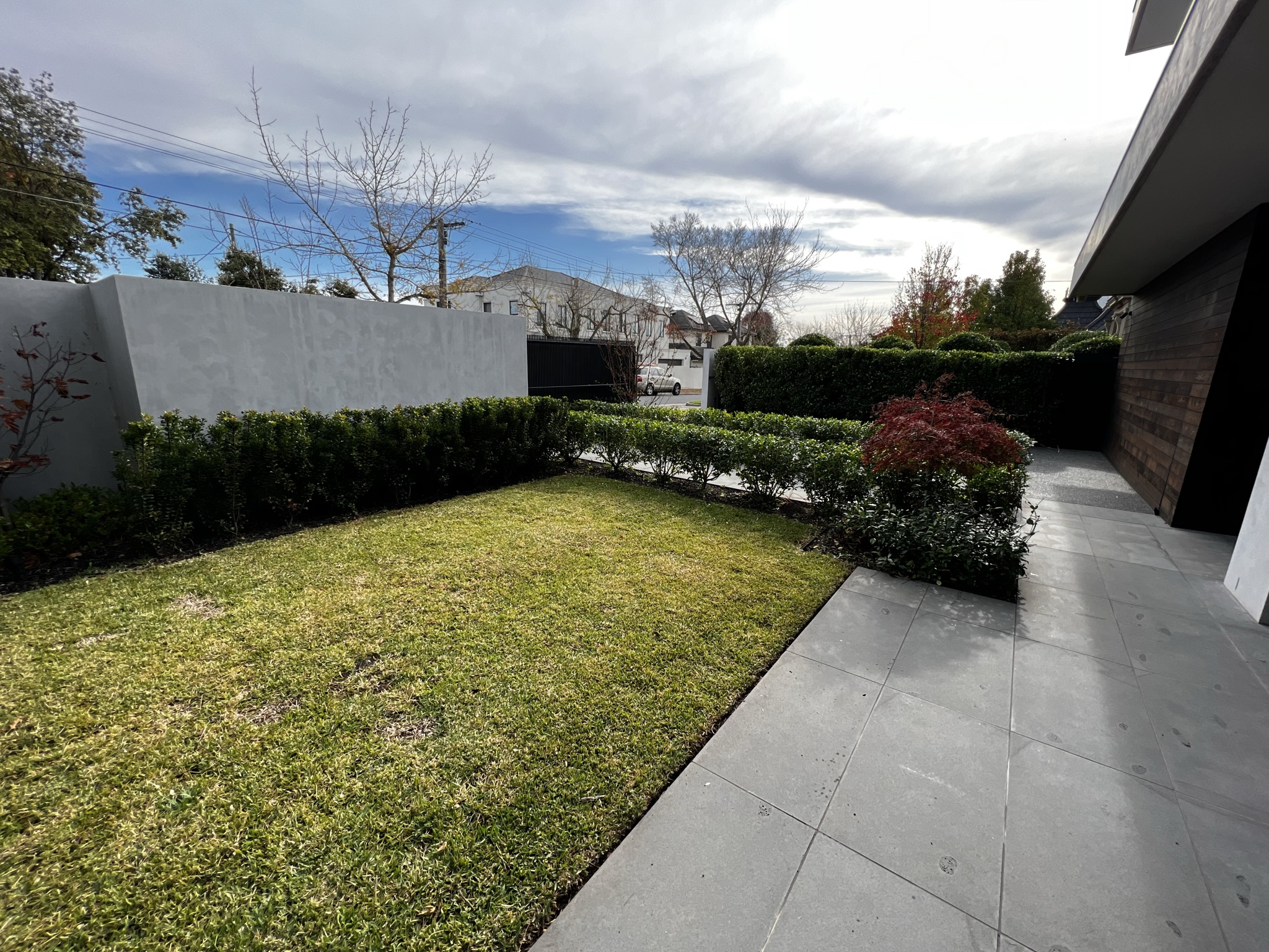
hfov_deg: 106.2
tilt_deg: -13.1
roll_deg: -1.1
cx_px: 634
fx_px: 477
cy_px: 476
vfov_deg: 89.9
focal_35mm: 13
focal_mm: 1.57
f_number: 1.8
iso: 32
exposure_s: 1/408
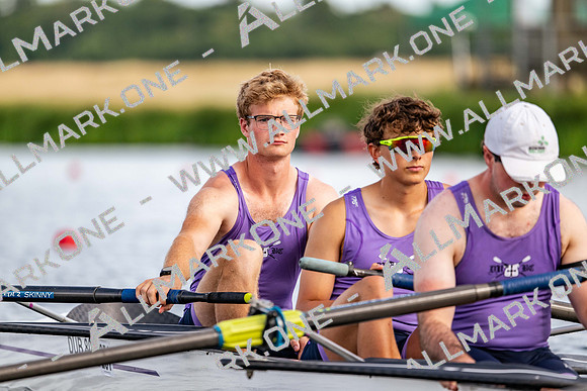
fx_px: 6523
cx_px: 294
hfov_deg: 5.2
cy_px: 196
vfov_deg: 3.4
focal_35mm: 400
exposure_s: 1/2500
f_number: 4.5
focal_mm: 400
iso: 560
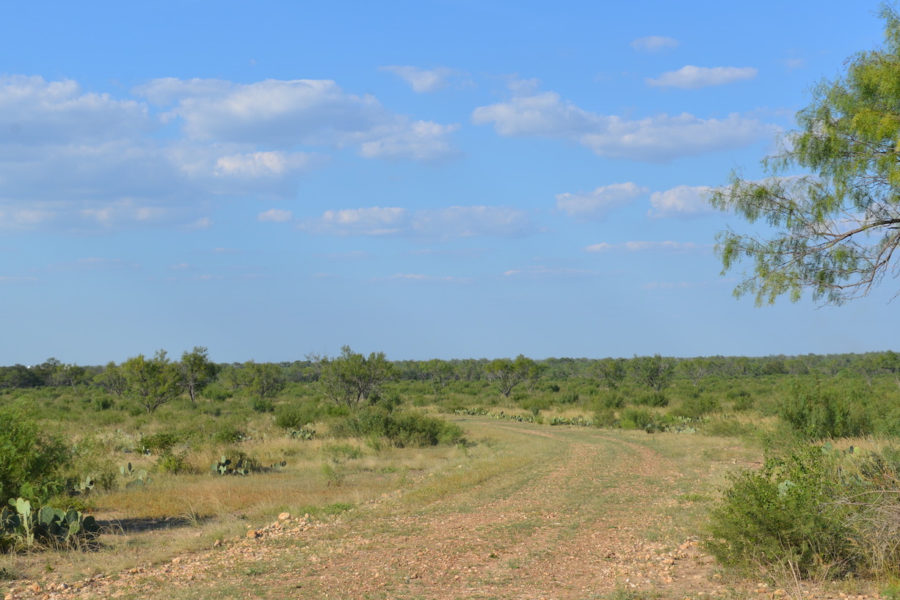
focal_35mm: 66
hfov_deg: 30.5
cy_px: 348
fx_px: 1650
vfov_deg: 20.6
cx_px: 404
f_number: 9
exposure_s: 1/320
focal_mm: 50
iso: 100
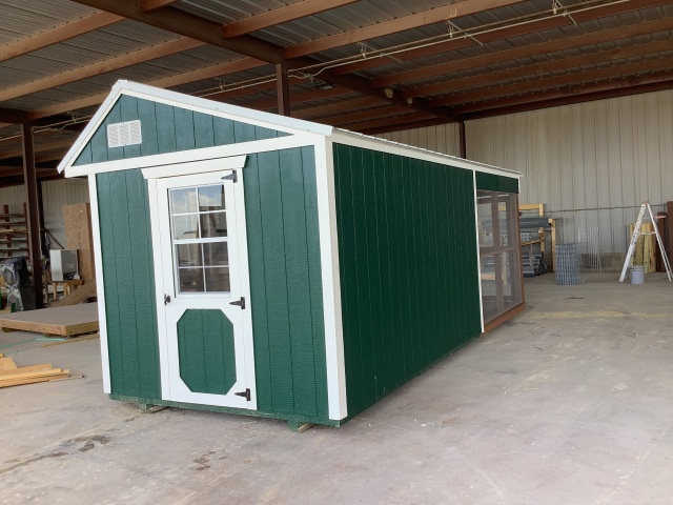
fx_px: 603
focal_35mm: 31
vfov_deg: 45.4
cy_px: 252
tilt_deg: -1.4
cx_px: 336
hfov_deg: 58.4
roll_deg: +2.0
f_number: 2.4
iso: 25
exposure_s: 1/173
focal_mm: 3.3
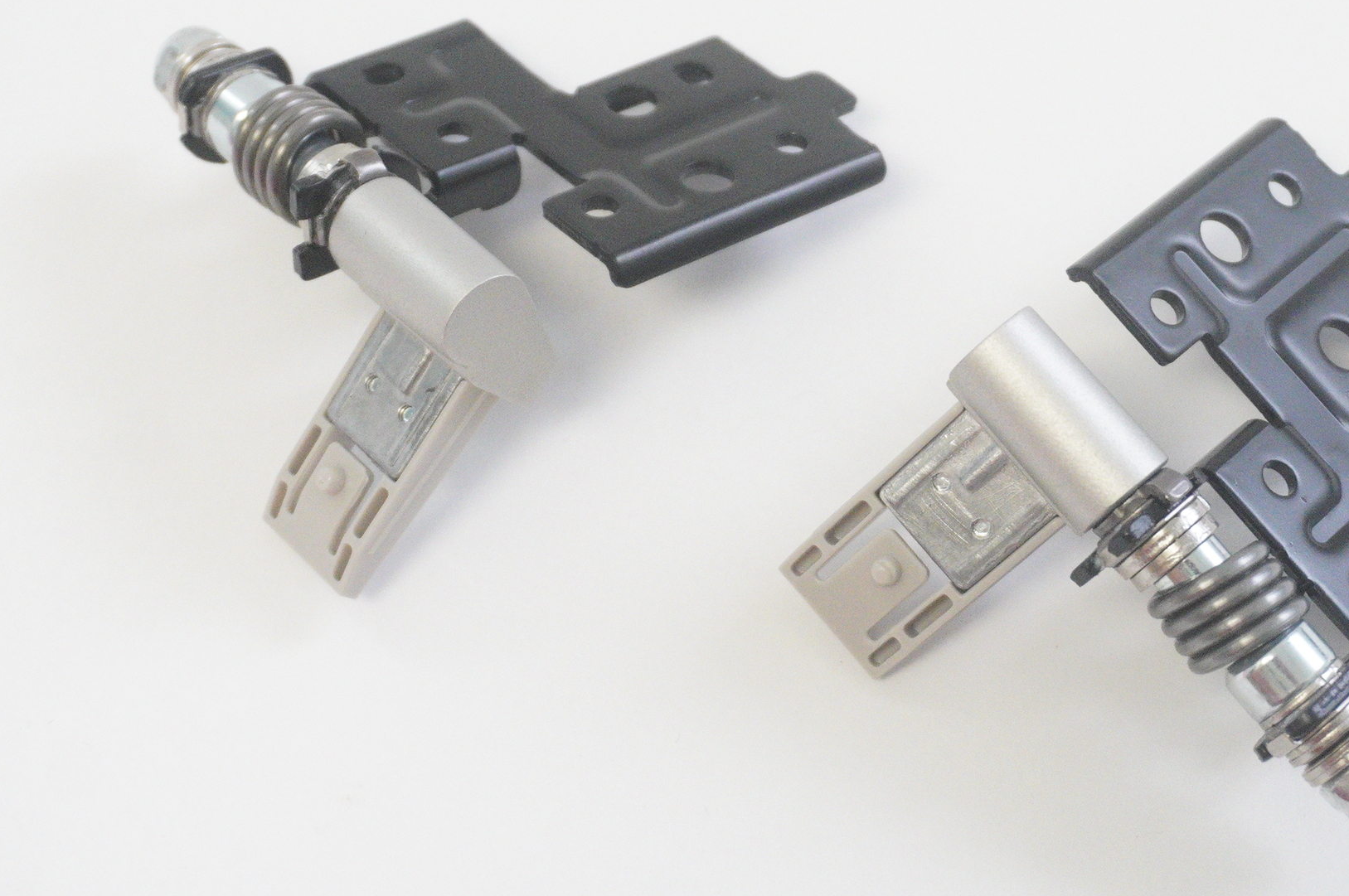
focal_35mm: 83
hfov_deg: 24.5
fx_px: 3107
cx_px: 777
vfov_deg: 16.4
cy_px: 366
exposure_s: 1/200
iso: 5000
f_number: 5.6
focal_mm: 36
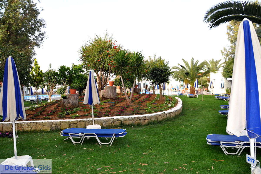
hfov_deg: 67.4
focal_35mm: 27
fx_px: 196
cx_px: 130
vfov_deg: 47.8
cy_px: 87
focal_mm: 18
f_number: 7.1
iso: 200
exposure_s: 1/200
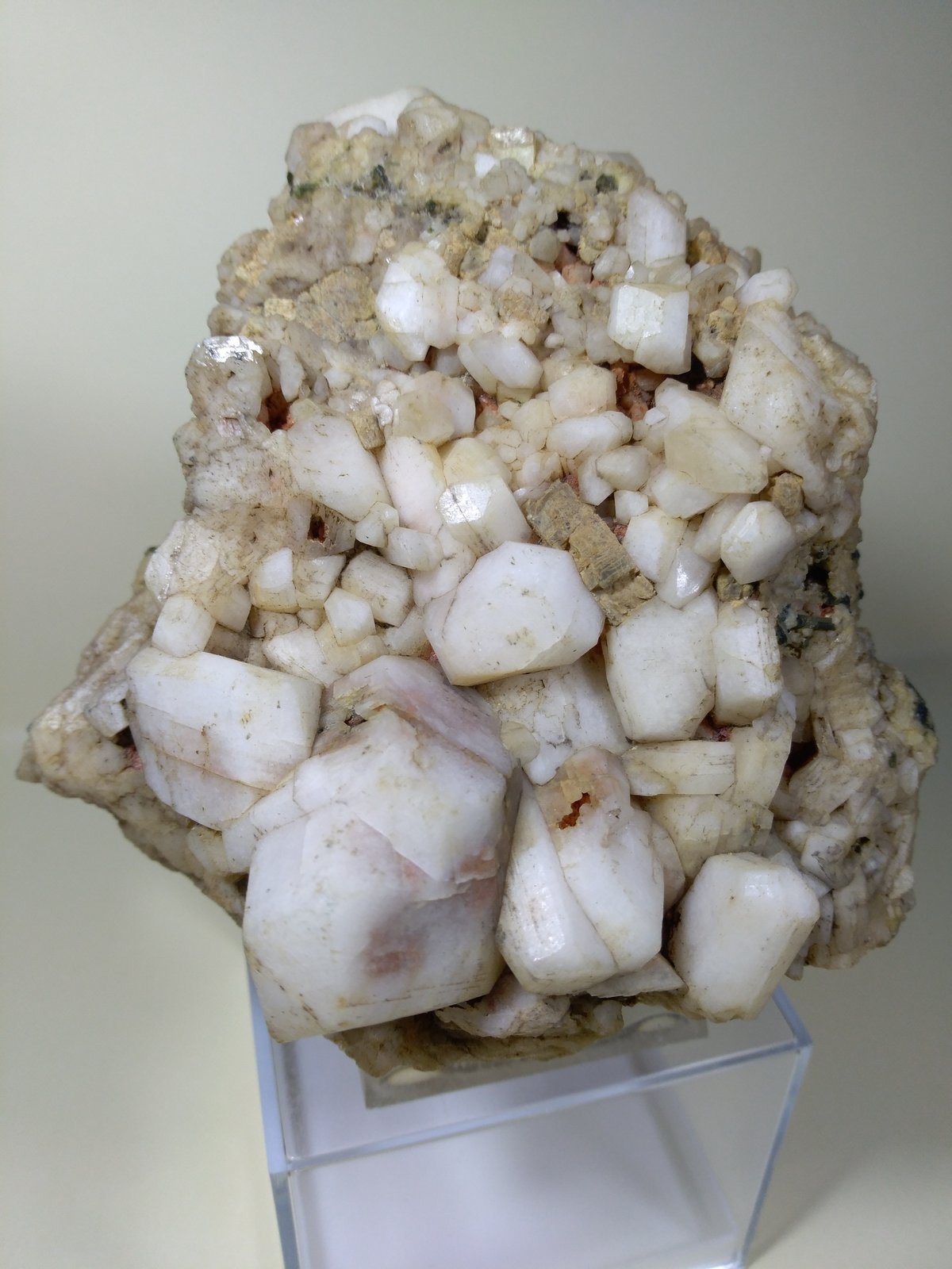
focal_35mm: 26
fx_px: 953
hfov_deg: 53.1
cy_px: 634
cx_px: 476
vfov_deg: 67.3
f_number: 2
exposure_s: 1/33.3
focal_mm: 3.54
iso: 108
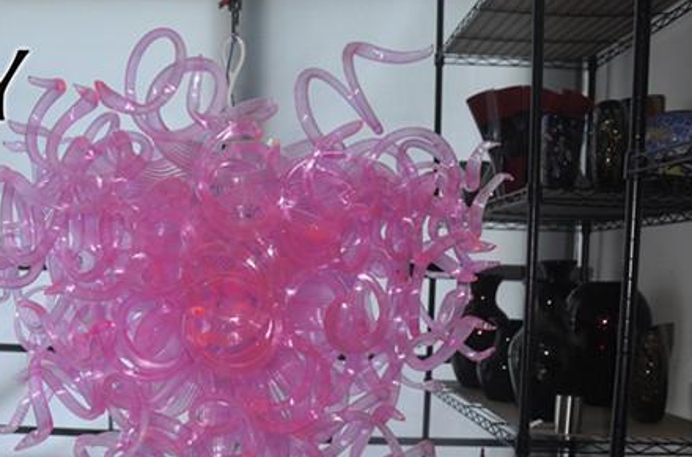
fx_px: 824
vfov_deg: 30.5
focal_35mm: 43
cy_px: 345
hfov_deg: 44.5
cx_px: 201
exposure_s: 1/125
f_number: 3.5
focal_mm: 18
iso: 450
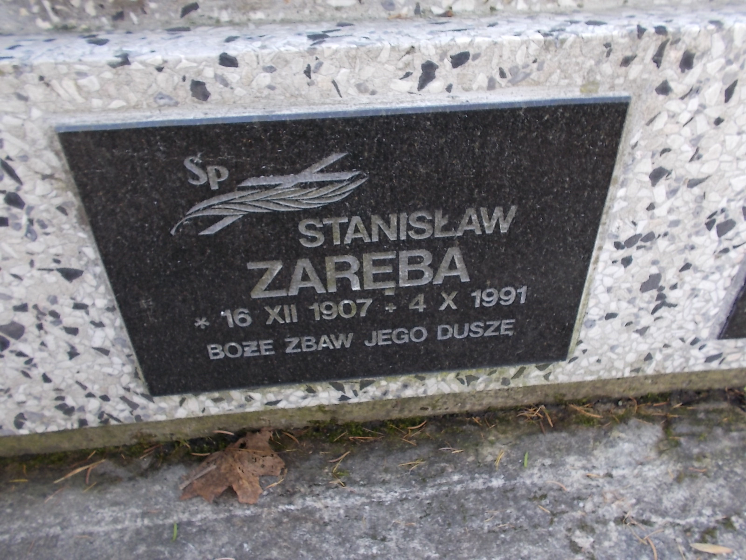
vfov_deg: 46.8
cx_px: 373
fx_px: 647
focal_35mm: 30
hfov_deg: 60.0
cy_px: 280
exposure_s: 1/30
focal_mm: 5.3
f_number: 3.4
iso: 80
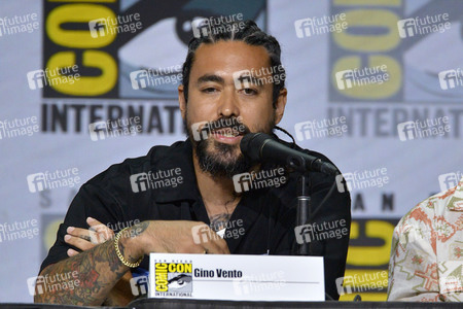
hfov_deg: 4.1
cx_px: 232
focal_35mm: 500
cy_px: 154
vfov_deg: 2.7
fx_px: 6430
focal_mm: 500
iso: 1600
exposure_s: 1/250
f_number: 6.3
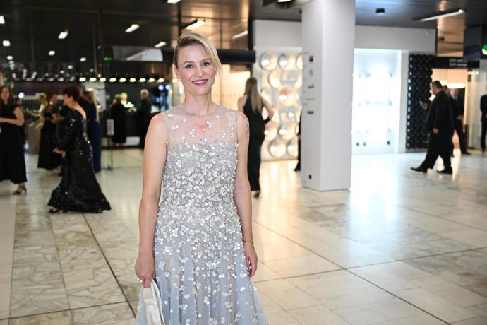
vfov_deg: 35.1
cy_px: 162
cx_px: 244
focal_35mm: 38
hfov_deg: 50.7
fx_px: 514
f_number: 2.8
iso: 2500
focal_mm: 38
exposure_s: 1/200
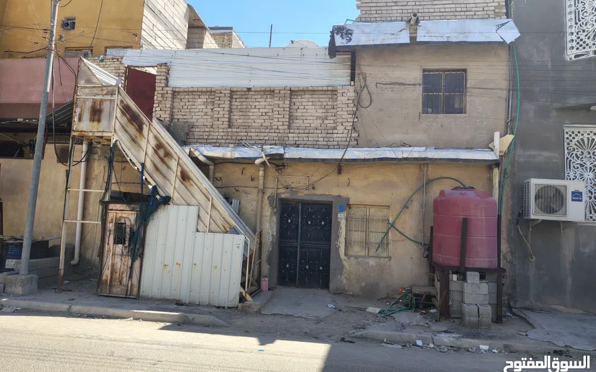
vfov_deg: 47.6
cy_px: 184
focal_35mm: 26
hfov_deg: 70.4
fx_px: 422
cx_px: 300
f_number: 1.8
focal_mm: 5.56
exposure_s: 1/995
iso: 100
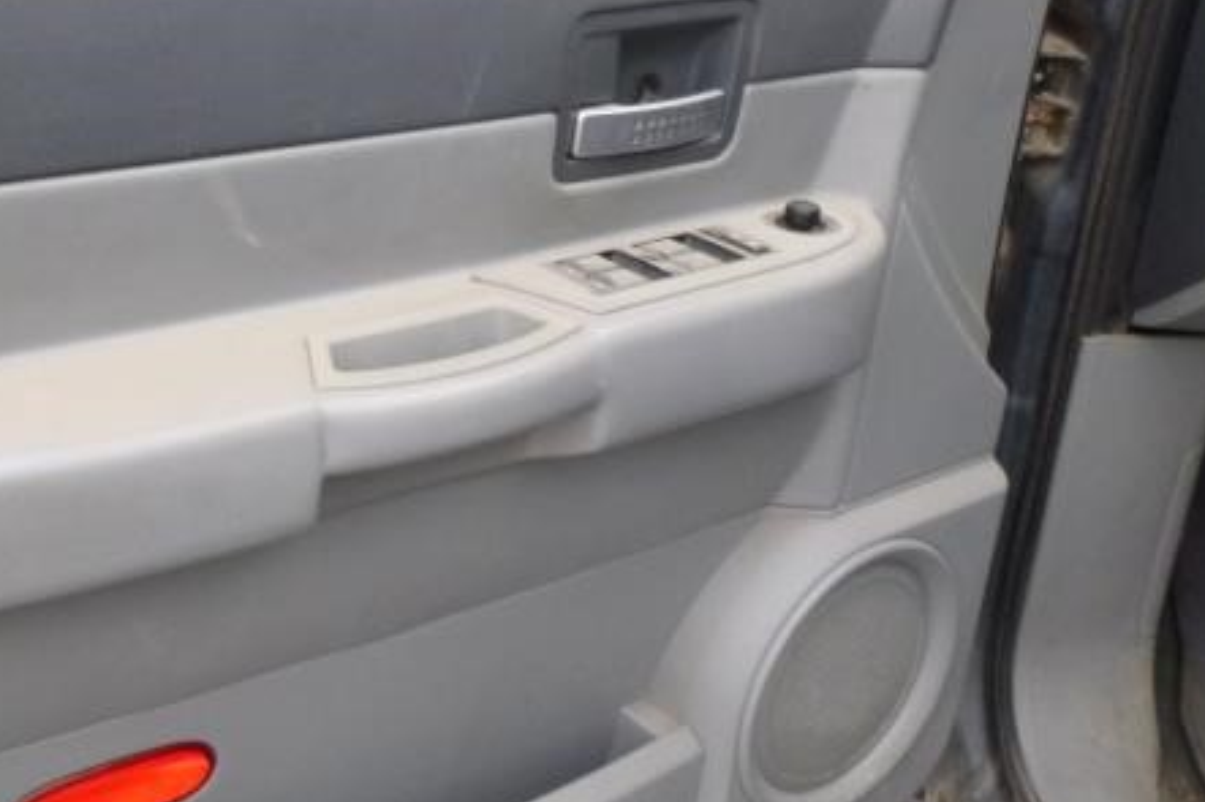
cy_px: 389
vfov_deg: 28.6
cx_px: 242
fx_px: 1573
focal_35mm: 47
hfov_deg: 40.2
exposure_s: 1/125
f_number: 3.9
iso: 320
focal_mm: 4.5
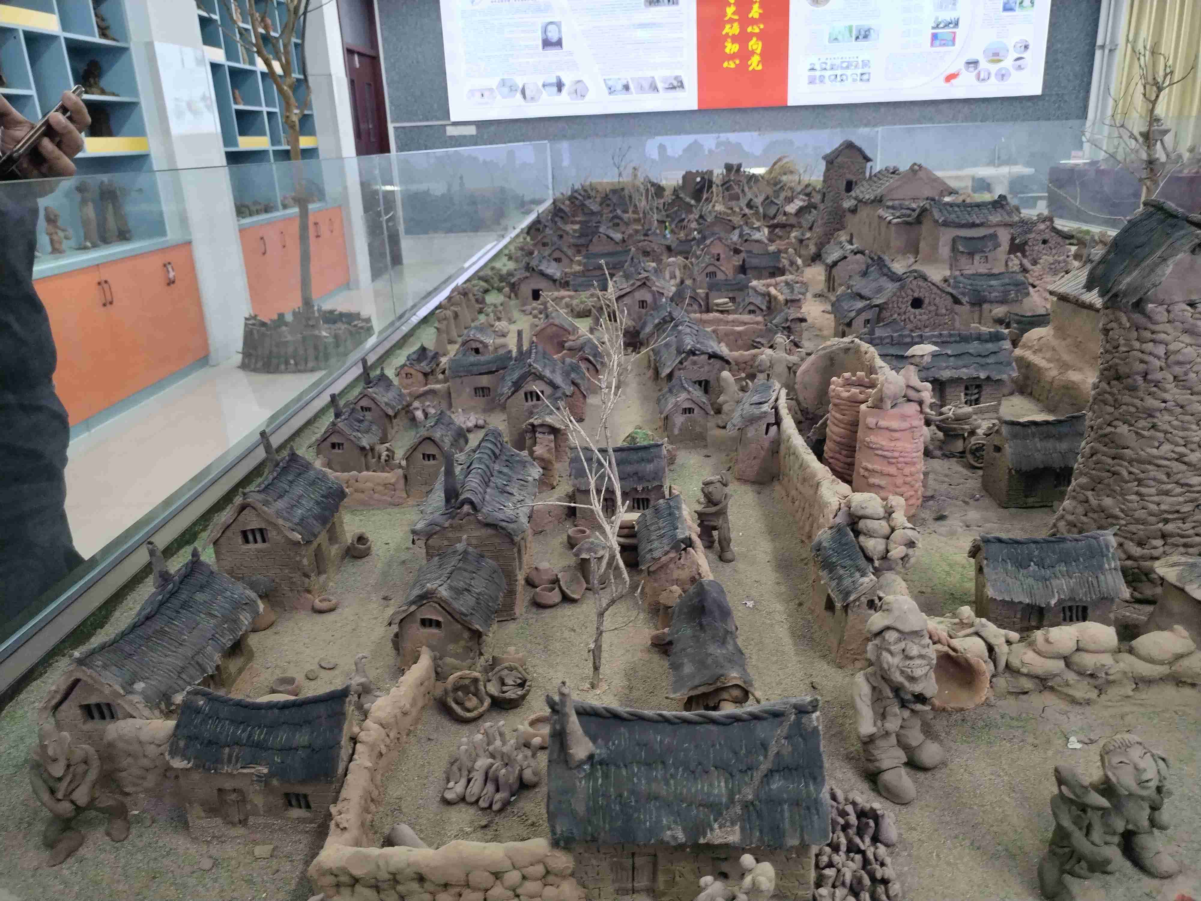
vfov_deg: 53.1
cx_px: 600
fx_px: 902
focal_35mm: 26
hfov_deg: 67.3
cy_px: 450
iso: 178
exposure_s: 1/33.3
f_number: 1.8
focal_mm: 4.75
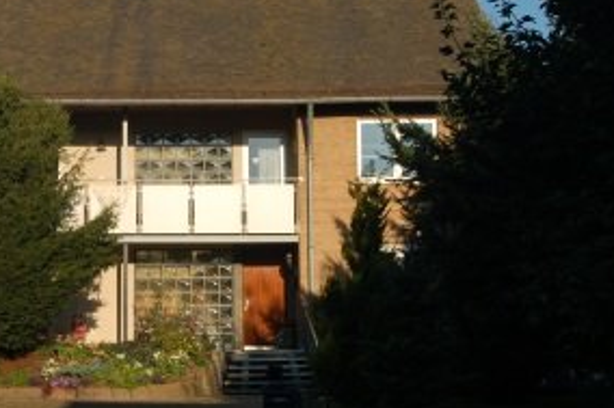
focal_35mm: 94
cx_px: 149
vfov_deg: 14.5
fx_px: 1602
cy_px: 169
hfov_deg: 21.5
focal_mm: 38
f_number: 10
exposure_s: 1/320
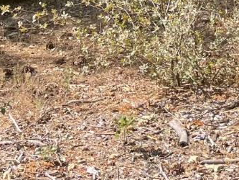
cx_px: 76
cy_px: -213
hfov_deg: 16.8
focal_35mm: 117
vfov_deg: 11.1
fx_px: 808
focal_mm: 4.2
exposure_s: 1/1014
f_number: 1.6
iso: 32
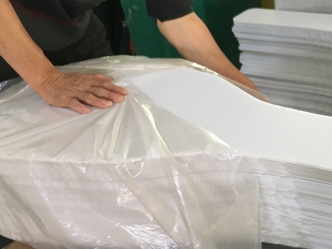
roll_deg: +6.6
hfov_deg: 32.6
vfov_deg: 26.0
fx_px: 537
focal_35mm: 56
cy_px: 151
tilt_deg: -32.0
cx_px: 299
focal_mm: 4.15
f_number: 2.2
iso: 100
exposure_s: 1/33
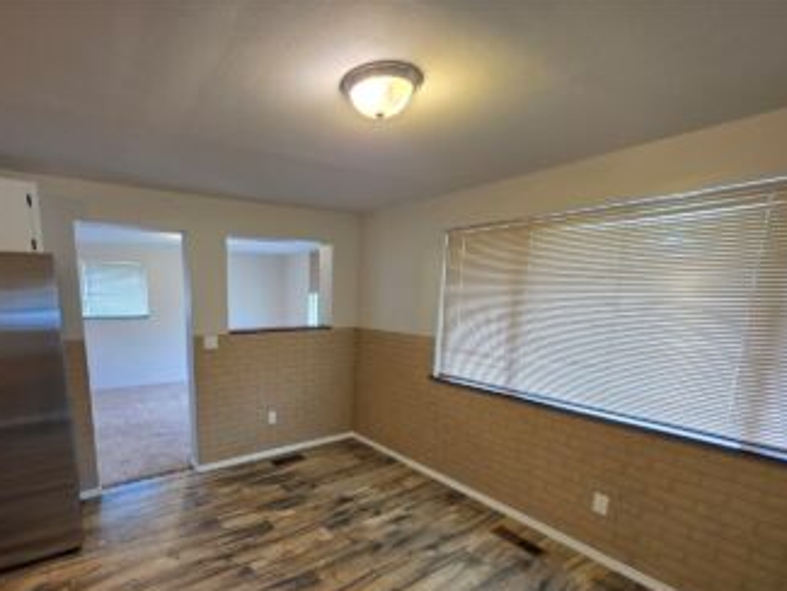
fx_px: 364
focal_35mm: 16
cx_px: 315
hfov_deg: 93.2
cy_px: 361
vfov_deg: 77.1
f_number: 1.9
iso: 250
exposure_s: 1/60
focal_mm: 2.2
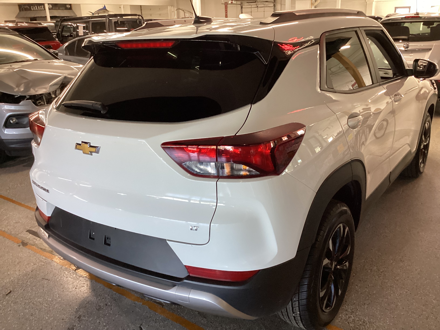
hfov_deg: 58.4
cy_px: 165
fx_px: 394
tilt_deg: -21.3
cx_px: 220
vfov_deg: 45.4
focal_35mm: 31
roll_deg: +1.2
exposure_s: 1/60
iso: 250
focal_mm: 3.3
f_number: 2.4
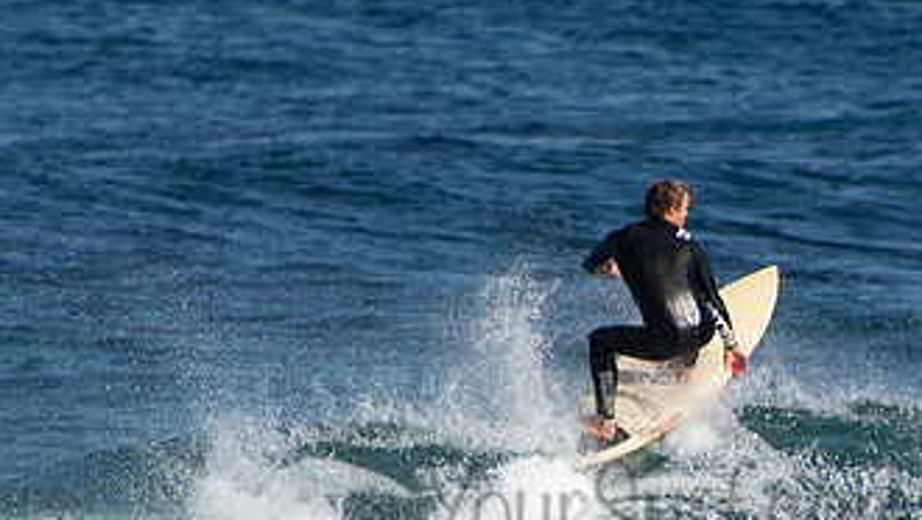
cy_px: 479
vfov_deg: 1.1
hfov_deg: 2.0
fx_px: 27003
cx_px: 715
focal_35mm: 1104
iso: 200
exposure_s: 1/1250
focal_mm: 400
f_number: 5.6
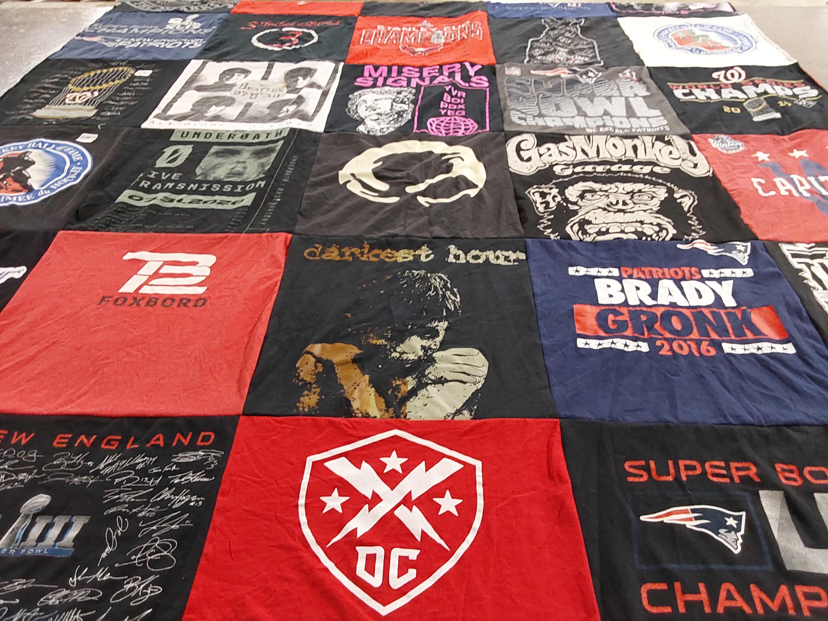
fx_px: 670
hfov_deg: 63.4
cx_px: 414
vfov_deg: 49.7
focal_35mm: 28
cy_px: 310
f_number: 1.9
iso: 200
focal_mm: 2.91
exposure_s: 1/50
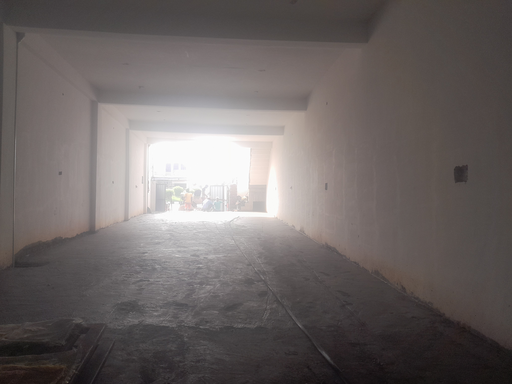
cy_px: 192
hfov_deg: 65.3
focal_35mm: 27
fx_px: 399
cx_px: 256
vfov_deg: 51.4
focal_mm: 4
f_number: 1.8
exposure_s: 1/100
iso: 40
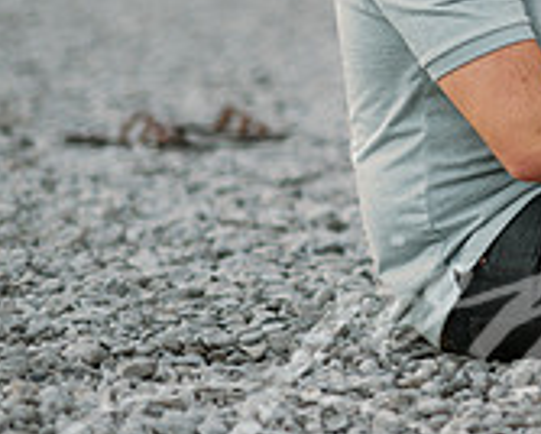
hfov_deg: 6.8
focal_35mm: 277
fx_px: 4440
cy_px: -60
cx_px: 927
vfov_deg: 5.6
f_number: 2
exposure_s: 1/400
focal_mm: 85
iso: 200
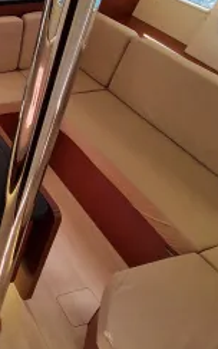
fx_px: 323
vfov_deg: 55.4
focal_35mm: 34
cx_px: -93
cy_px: 113
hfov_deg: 27.8
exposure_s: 1/100
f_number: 2.2
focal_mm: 2.2
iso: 80
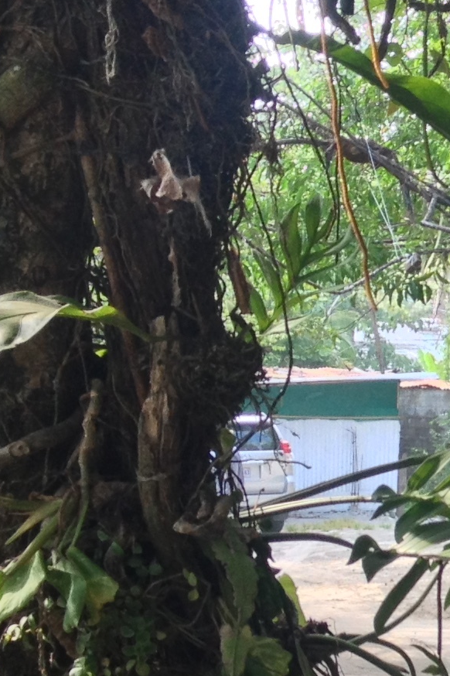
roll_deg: -1.1
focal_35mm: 136
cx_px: 956
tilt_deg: -0.9
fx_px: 2552
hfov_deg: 9.3
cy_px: 321
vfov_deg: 15.1
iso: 50
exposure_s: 1/120
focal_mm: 4.28
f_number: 2.4
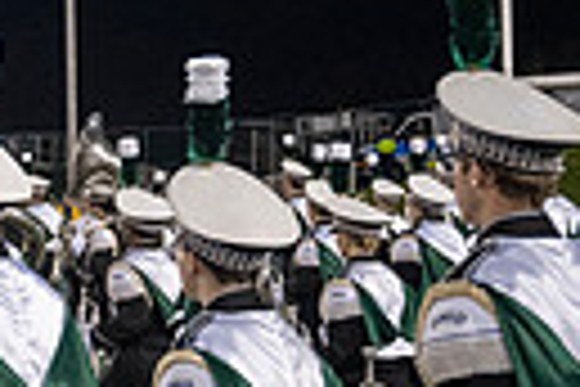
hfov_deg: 10.7
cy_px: 277
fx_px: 2835
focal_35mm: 176
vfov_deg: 7.8
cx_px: -562
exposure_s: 1/500
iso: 2500
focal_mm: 39
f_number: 4
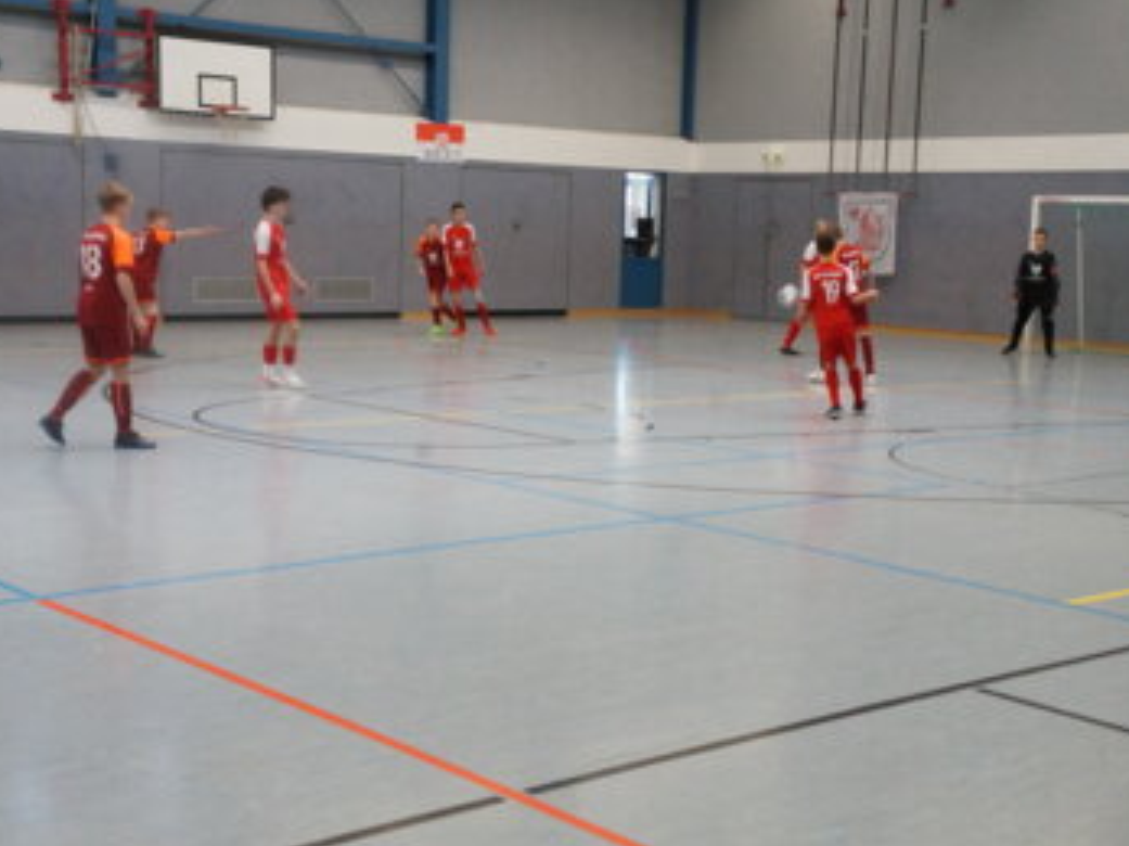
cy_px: 423
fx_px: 1681
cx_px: 576
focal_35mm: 52
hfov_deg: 37.1
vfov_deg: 28.2
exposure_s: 1/60
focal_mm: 31
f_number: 13
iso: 3200
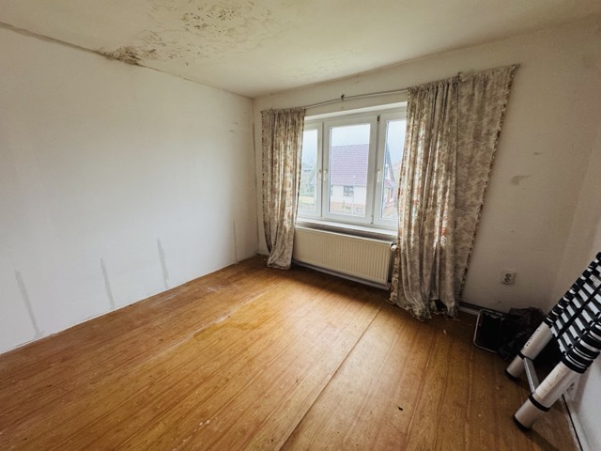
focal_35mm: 14
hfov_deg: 102.1
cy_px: 226
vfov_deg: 85.7
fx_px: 243
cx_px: 300
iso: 250
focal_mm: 2.22
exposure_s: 1/50
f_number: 2.2
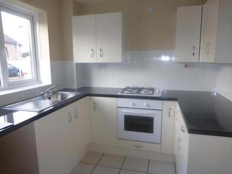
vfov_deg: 56.8
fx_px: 161
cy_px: 87
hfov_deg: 71.6
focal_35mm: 24
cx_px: 116
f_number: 3.3
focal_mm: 4.3
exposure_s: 1/30
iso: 100
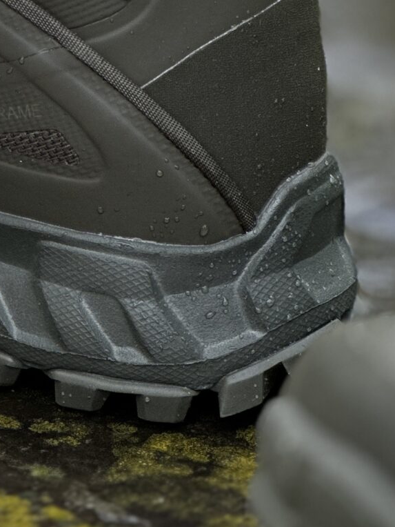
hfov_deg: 5.7
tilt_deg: -16.0
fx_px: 3925
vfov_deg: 7.6
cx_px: -238
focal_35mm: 258
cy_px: -143
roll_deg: +0.1
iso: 125
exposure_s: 1/121
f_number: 2.8
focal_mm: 9
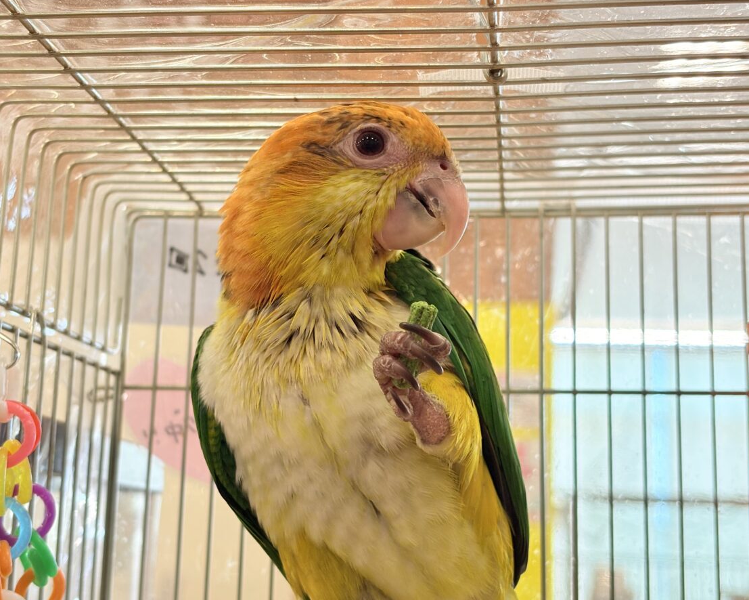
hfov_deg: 34.1
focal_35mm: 55
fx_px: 1219
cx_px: 362
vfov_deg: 27.6
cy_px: 298
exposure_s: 1/100
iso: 64
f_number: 1.6
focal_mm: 5.96
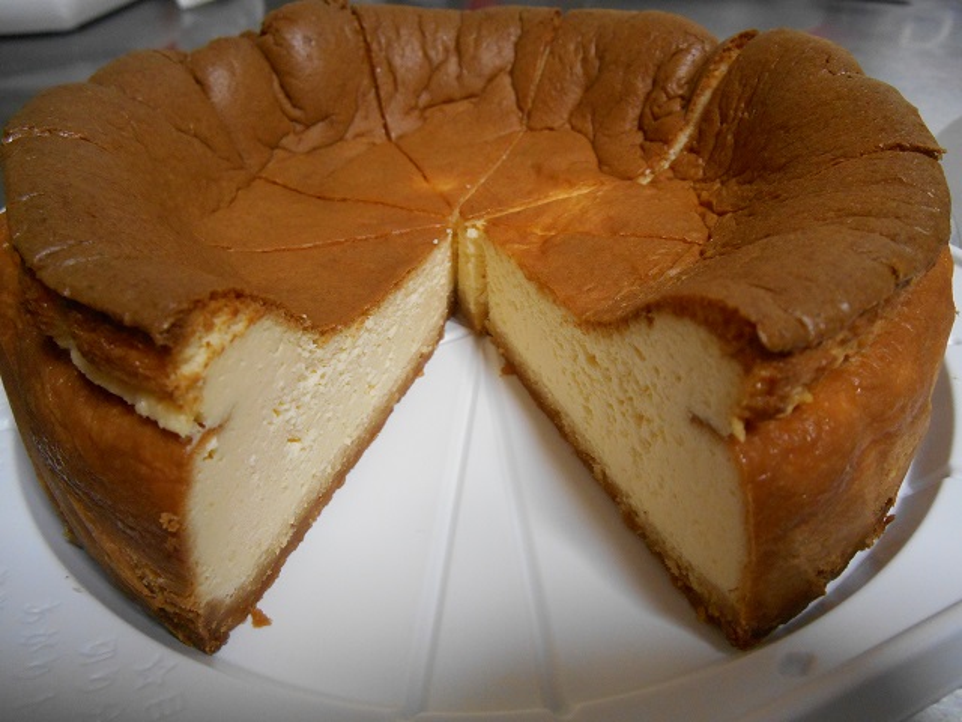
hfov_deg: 67.3
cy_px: 361
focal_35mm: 26
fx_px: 723
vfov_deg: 53.1
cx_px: 481
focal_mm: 4.7
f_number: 3.4
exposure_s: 1/25
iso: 400
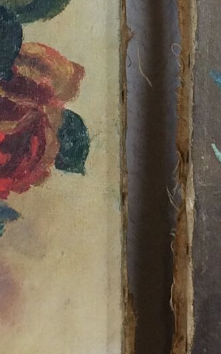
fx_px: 1804
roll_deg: +0.6
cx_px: 154
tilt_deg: -12.0
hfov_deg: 7.0
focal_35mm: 187
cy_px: -96
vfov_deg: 11.0
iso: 40
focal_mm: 4.15
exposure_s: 1/50
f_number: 2.2
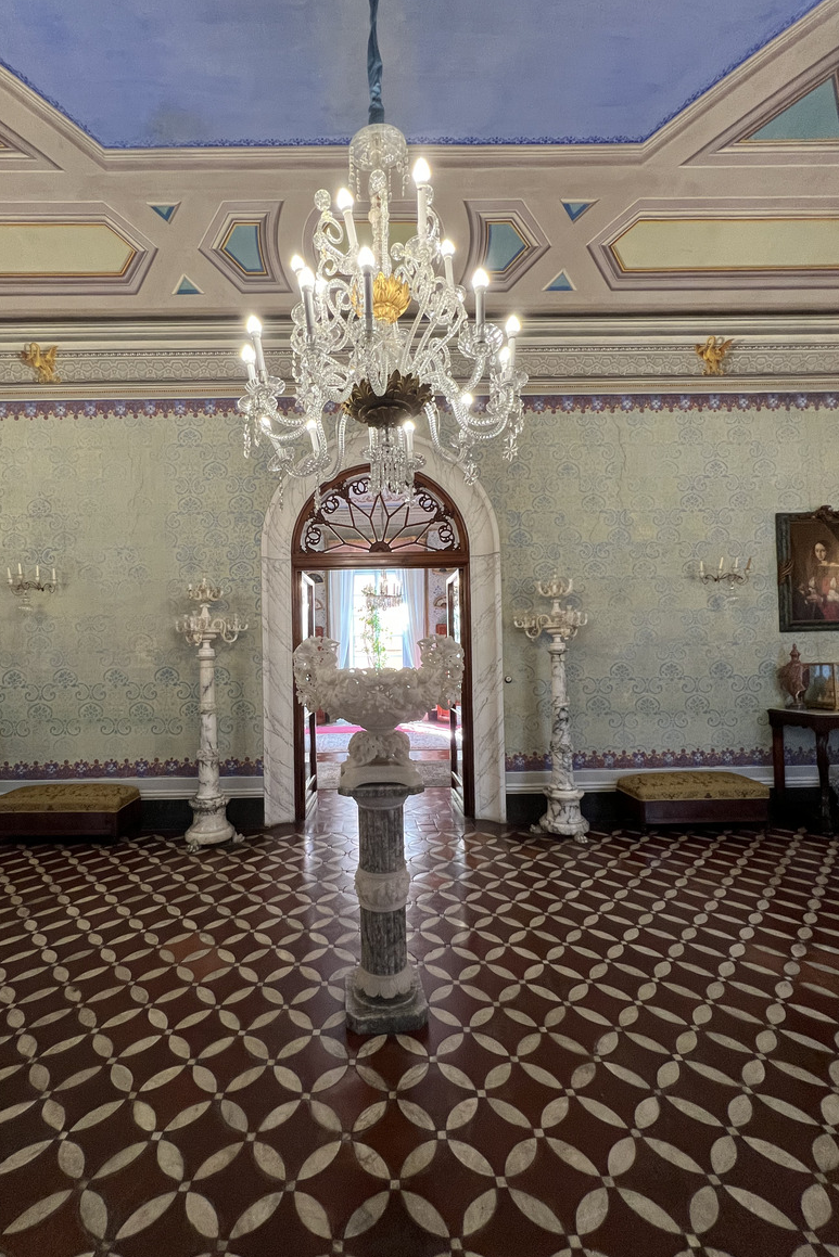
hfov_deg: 80.9
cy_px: 646
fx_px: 489
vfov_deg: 104.2
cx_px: 370
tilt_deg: +0.6
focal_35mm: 14
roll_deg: +1.0
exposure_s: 1/50
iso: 250
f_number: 1.8
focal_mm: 1.57
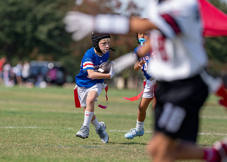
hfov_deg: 5.8
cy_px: 81
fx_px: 2228
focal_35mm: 346
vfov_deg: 4.2
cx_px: 87
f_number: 2.8
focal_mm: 200
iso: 100
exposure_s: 1/1000
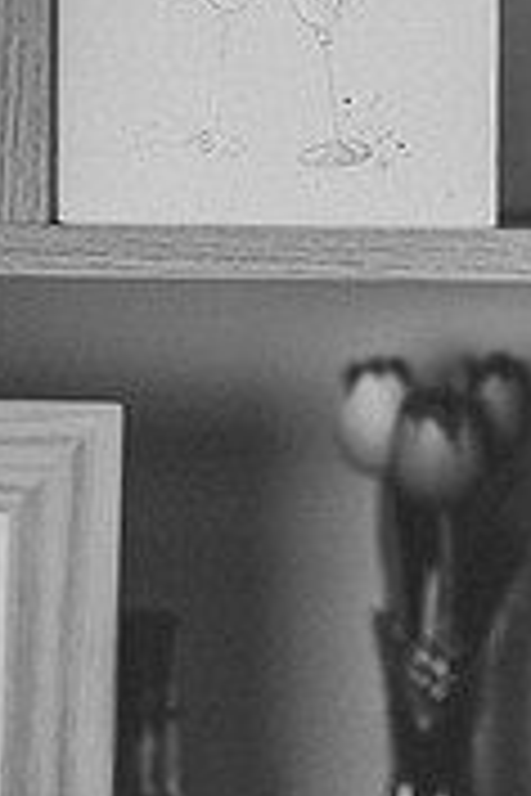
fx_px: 4779
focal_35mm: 216
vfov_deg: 9.5
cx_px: 574
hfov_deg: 6.3
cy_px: 418
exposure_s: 1/160
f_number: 1.8
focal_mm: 85
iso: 900
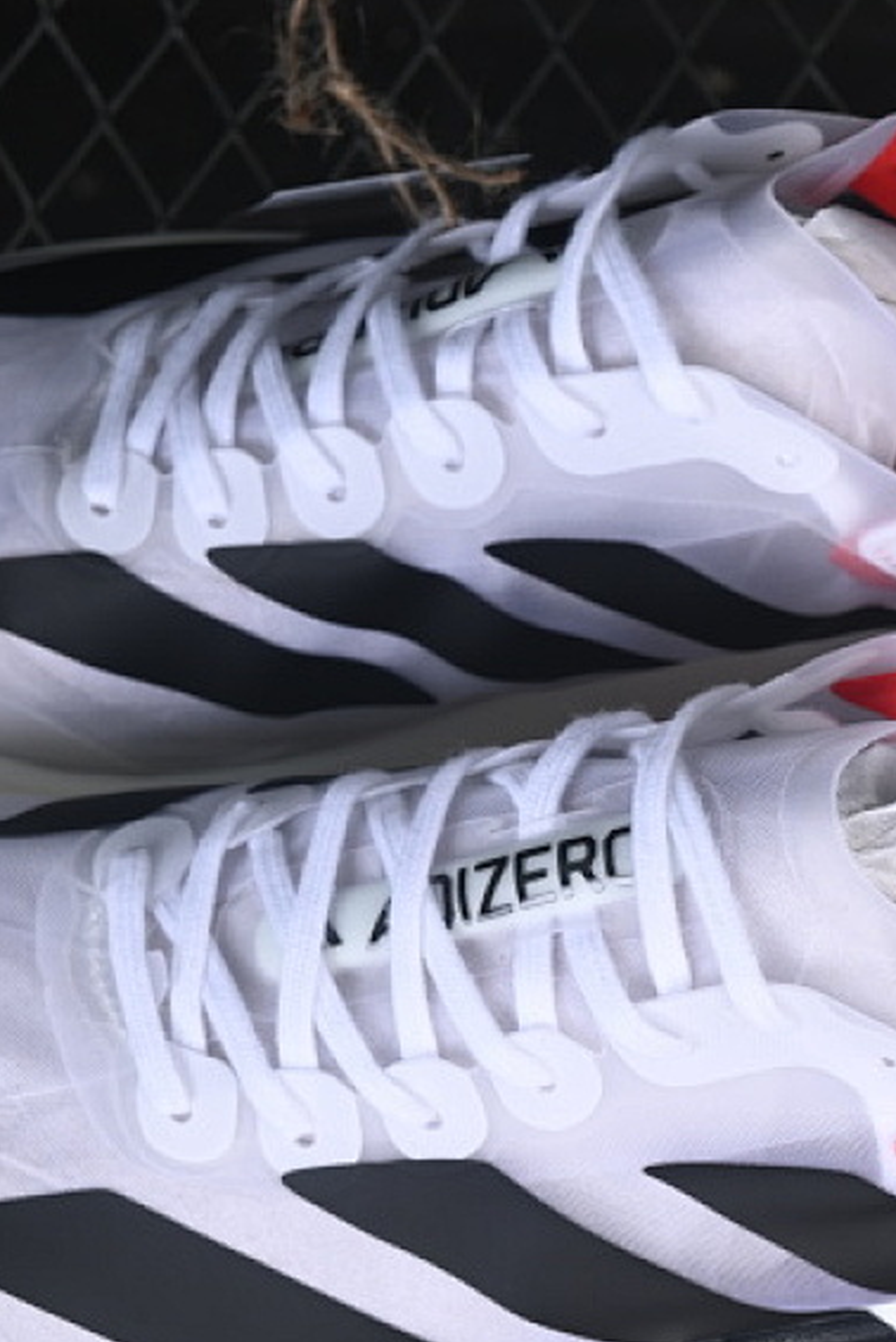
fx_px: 5332
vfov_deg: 14.3
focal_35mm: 143
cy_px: 835
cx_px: 593
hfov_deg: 9.6
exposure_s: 1/100
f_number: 7.1
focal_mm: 50
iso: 160
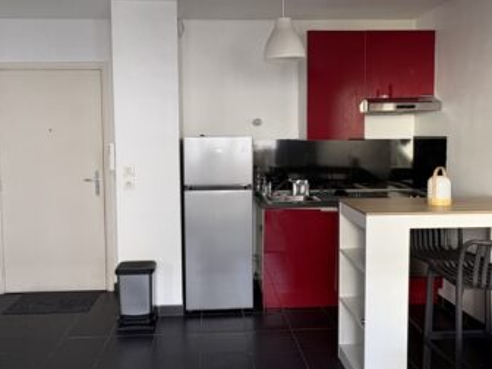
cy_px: 164
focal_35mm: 32
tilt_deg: -2.5
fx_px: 455
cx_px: 233
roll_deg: +1.0
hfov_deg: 56.8
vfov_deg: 44.1
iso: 200
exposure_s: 1/80
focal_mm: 2.22
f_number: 2.2
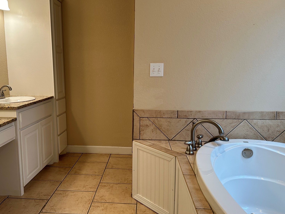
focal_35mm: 32
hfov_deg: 56.4
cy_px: 111
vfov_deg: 44.2
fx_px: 263
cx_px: 116
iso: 80
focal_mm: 5.7
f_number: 1.5
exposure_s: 1/120
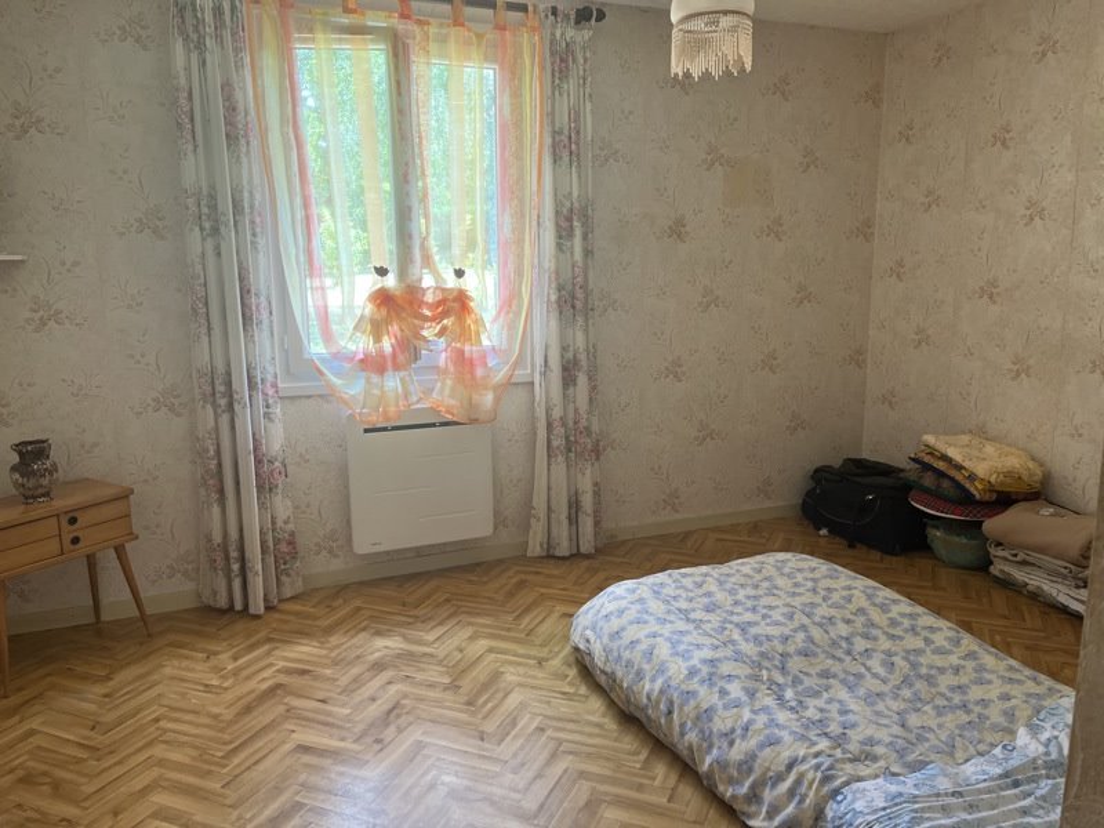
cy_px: 414
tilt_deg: -9.1
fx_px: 829
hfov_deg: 67.3
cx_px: 552
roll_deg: +0.4
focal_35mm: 26
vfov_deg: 53.1
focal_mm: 5.1
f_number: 1.6
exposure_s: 1/113
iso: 125
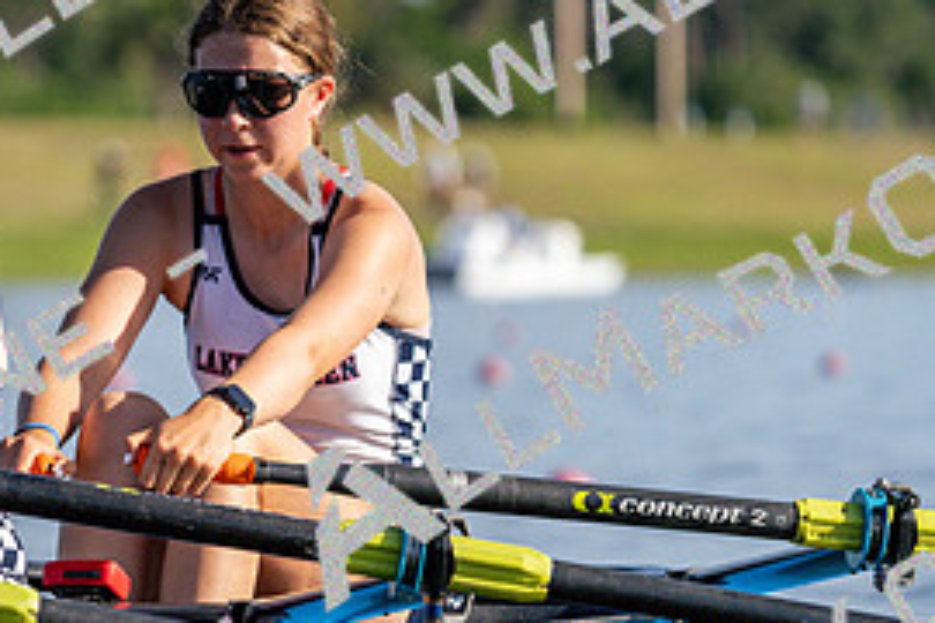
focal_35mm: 580
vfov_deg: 2.4
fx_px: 15063
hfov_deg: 3.6
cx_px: 10
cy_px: 282
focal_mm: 270
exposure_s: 1/2500
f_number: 6.3
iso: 320
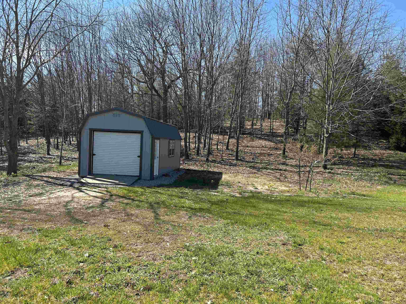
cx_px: 203
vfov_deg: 53.1
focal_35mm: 26
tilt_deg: -2.8
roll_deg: -2.1
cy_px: 152
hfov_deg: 67.3
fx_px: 305
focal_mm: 5.7
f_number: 1.5
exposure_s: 1/1751
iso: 50
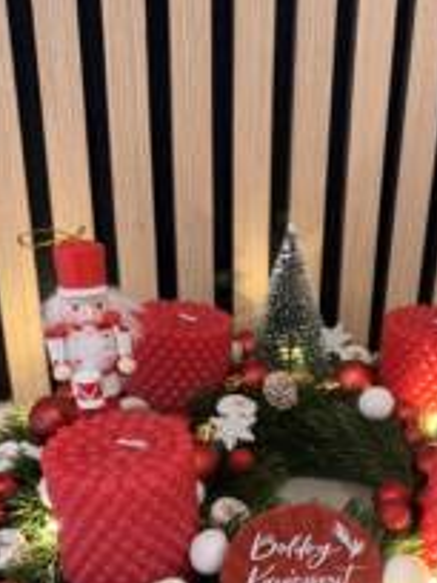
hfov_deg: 30.3
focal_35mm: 47
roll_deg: -4.3
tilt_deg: -29.2
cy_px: 429
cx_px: 331
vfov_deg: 39.5
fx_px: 791
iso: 320
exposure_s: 1/60
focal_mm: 6.76
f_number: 1.78
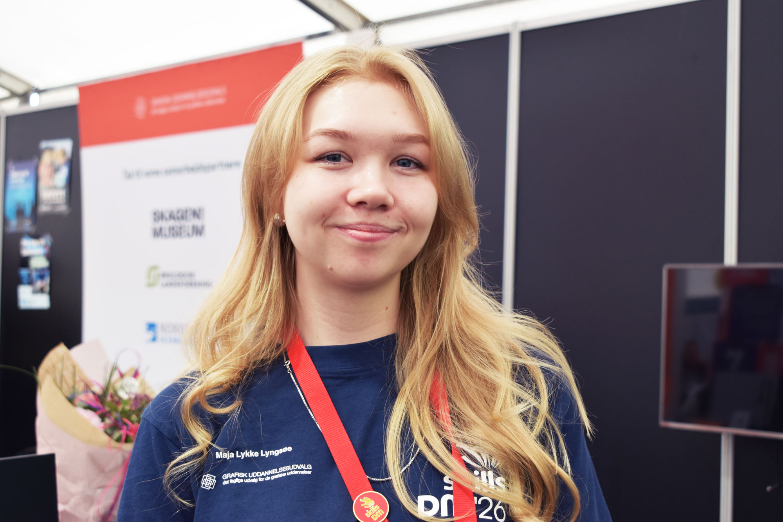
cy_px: 261
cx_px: 392
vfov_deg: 23.8
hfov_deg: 35.0
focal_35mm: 57
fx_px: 1240
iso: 400
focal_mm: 38
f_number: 5.6
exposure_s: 1/125
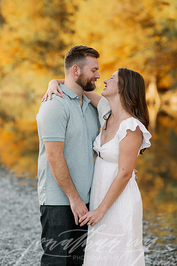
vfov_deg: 23.9
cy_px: 133
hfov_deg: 16.1
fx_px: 627
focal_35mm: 85
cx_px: 88
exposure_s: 1/400
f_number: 2.5
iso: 125
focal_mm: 85
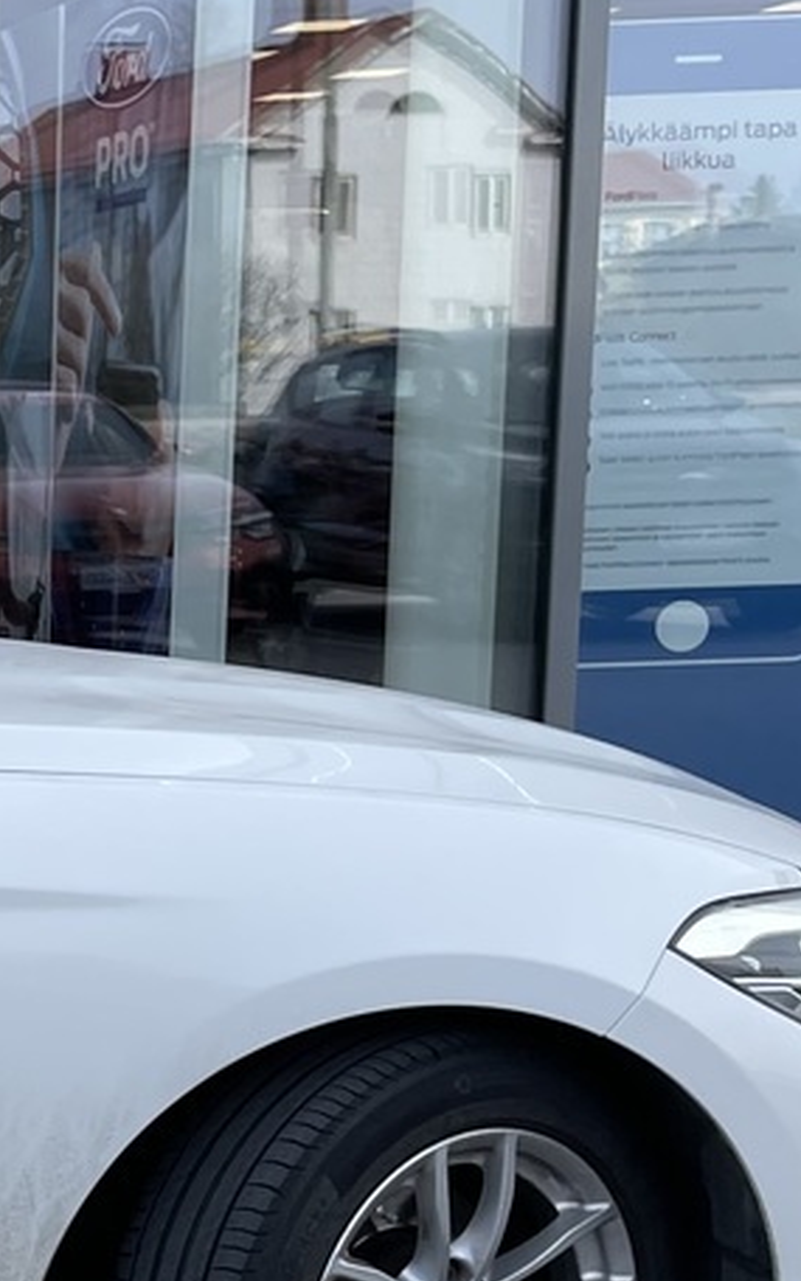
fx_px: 3039
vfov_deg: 23.5
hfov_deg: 12.7
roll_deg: +1.7
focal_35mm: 87
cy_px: 1014
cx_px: -905
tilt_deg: -8.3
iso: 32
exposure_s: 1/1575
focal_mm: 4.2
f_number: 1.6
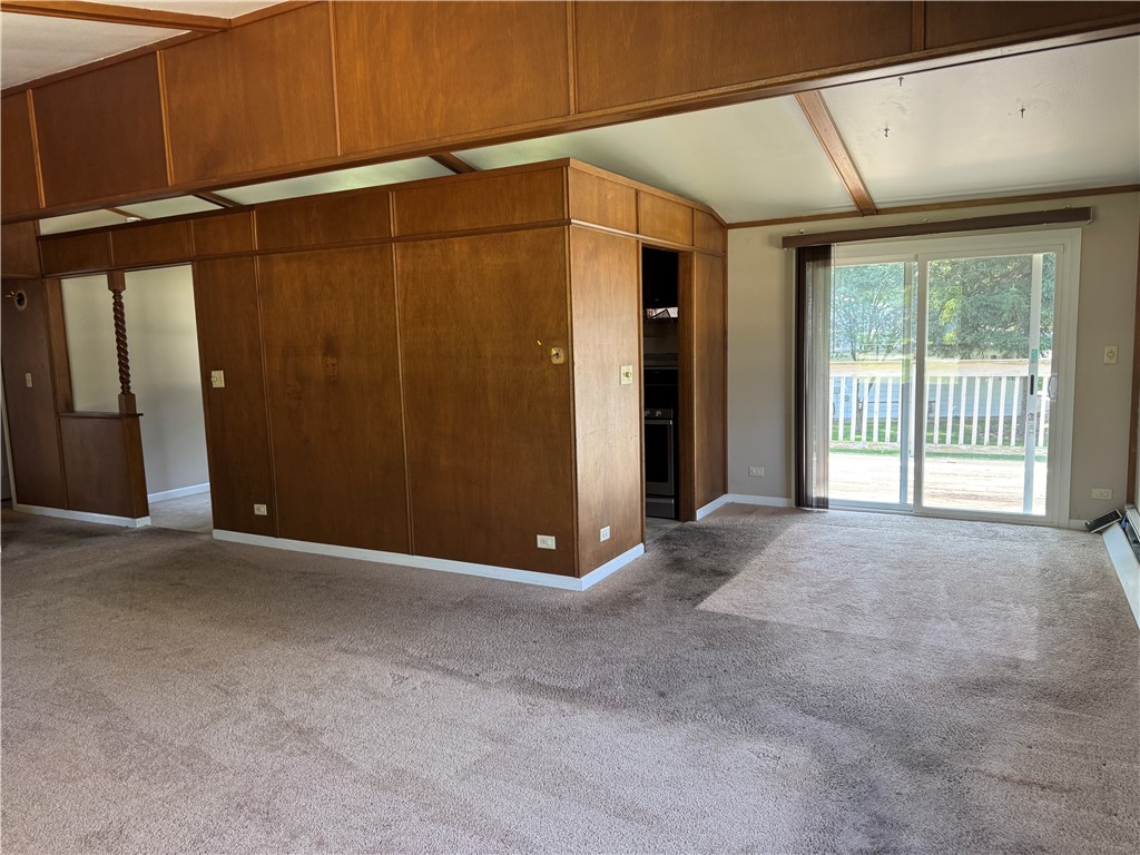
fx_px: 790
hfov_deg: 71.6
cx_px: 570
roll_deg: +1.8
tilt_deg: -7.0
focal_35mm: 24
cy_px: 428
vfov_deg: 56.8
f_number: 1.78
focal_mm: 6.76
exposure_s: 1/121
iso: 200
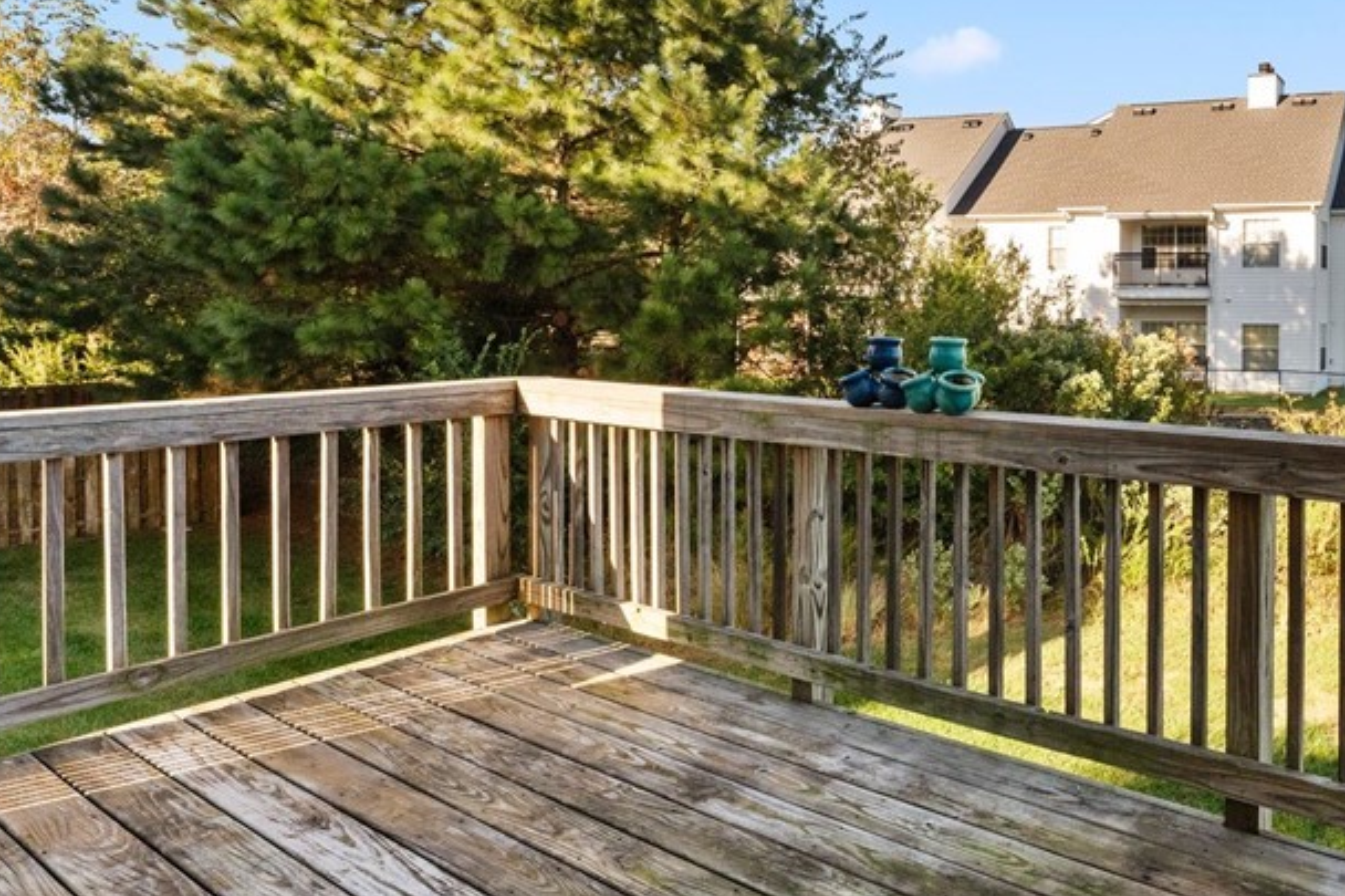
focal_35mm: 26
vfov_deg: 48.8
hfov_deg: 60.3
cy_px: 324
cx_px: 1172
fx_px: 974
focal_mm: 14.6
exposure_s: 1/1250
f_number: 7.1
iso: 1000
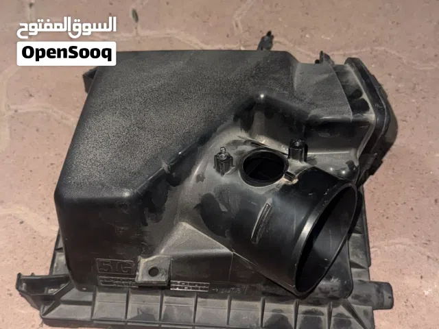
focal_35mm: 24
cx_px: 220
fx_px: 304
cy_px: 164
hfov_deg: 71.6
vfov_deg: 56.8
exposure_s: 1/21
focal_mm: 6.76
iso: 64
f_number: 1.78
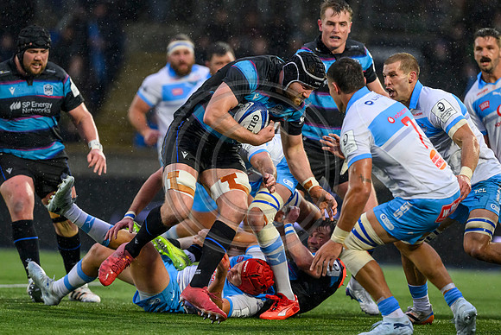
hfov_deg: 4.6
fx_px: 6189
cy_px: 175
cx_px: 238
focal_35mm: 444
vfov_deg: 3.1
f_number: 4
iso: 4000
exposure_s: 1/2000
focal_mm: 400
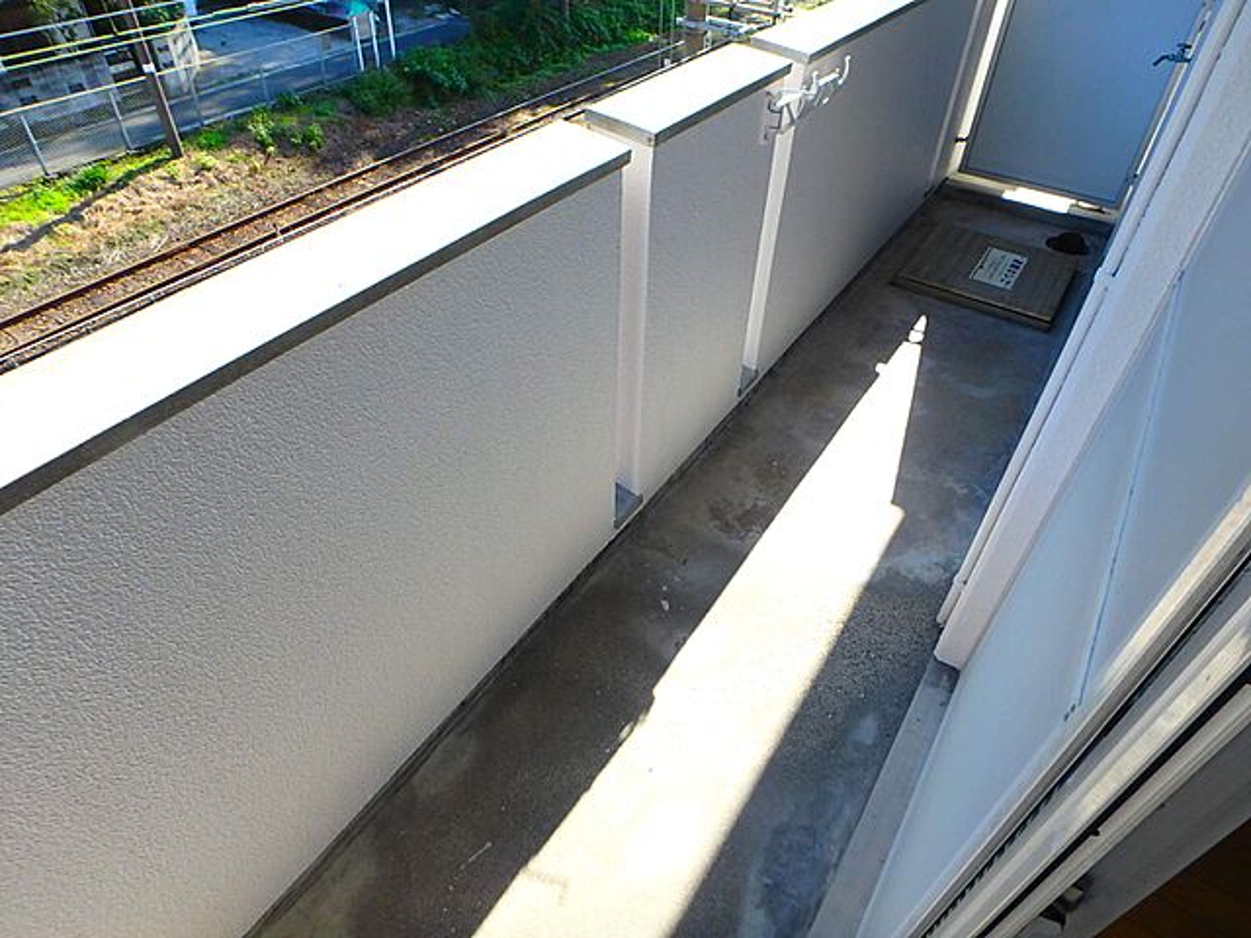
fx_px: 759
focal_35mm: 21
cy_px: 469
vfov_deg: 63.4
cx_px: 626
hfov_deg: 79.0
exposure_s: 1/250
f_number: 3.5
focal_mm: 3.7
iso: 125
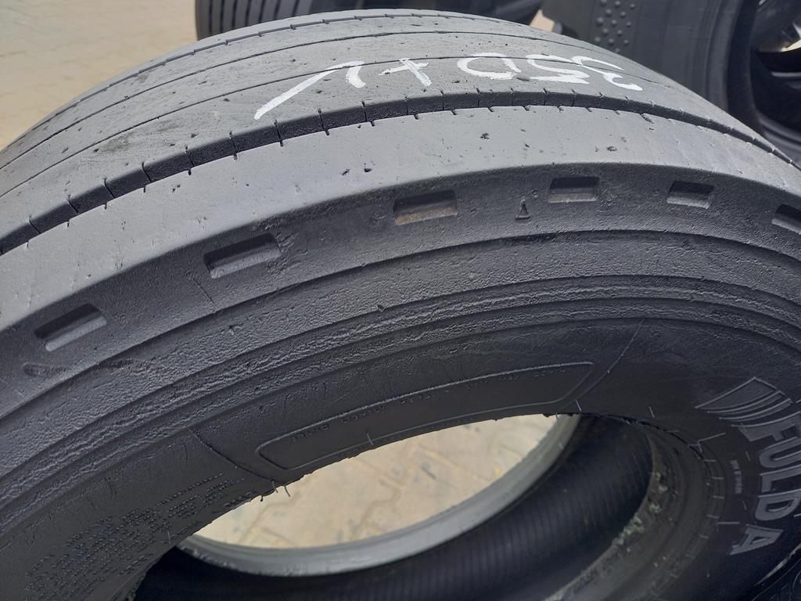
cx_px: 400
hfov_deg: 69.4
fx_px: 578
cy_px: 300
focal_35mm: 25
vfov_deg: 54.9
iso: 50
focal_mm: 4.65
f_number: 1.8
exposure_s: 1/100
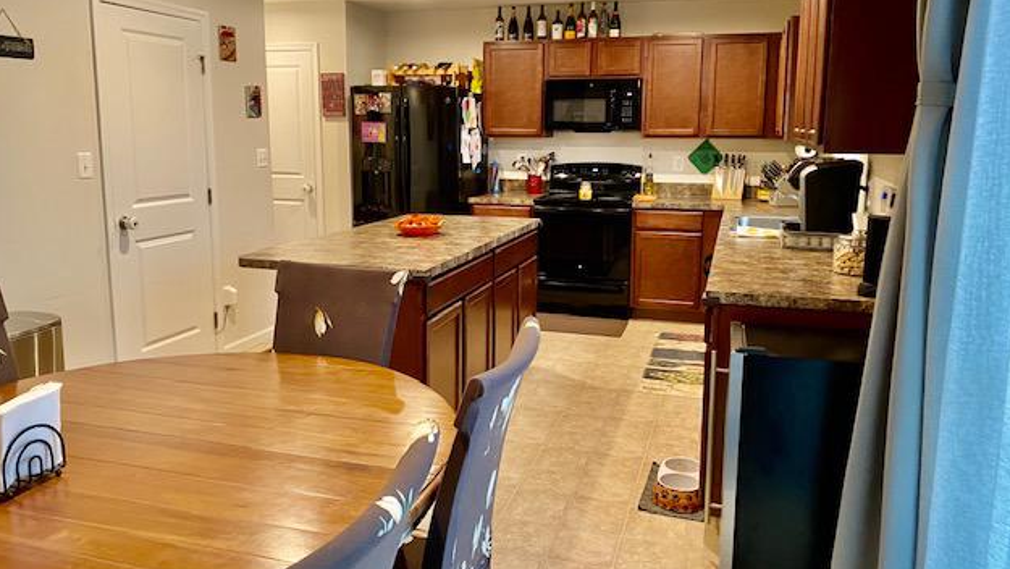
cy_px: 251
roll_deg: -0.6
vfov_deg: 40.2
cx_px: 498
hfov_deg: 66.0
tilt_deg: -8.1
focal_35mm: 29
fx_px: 777
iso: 250
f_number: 1.8
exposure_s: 1/60
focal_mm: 4.25
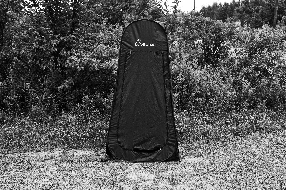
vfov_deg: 33.4
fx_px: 318
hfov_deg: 48.5
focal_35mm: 40
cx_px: 143
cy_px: 95
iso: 400
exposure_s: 1/50
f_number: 9
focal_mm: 40
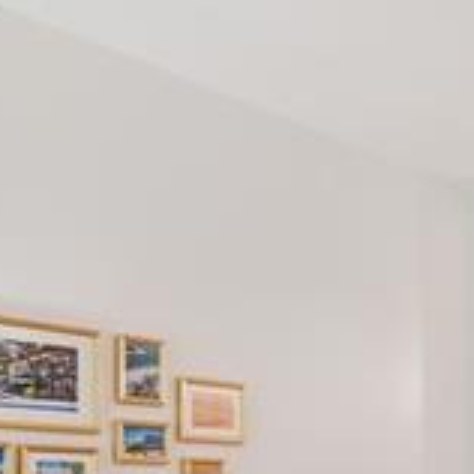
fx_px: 1022
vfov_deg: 24.1
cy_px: 540
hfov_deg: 22.7
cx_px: 651
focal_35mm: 66
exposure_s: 1/2
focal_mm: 12
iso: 800
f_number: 8
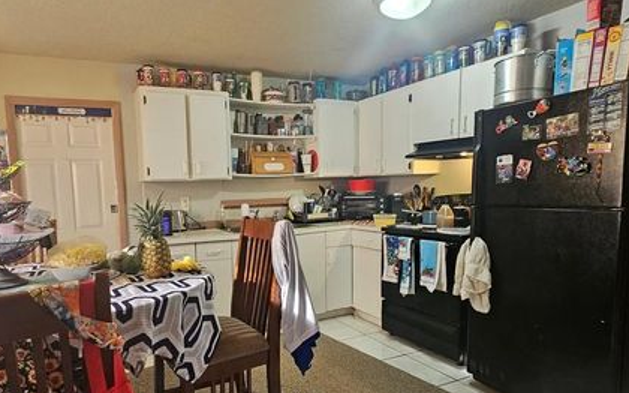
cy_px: 225
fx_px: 360
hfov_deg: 81.5
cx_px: 256
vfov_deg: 57.0
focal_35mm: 21
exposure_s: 1/60
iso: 320
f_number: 2.2
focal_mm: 2.2
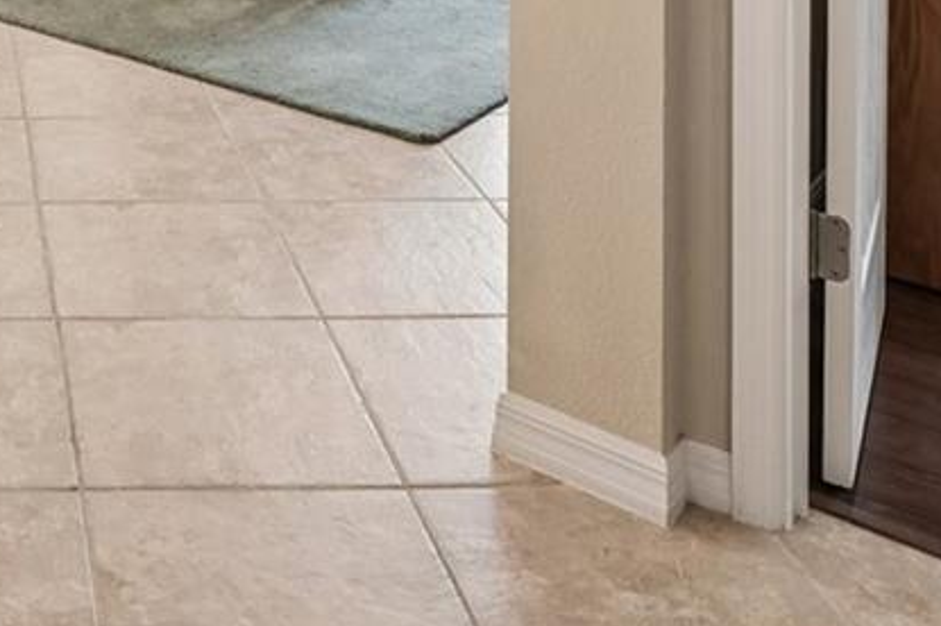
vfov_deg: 19.5
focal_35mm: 54
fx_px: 1410
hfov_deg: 33.3
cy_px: -463
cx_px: -34
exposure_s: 1/10
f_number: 8
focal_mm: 14
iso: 400
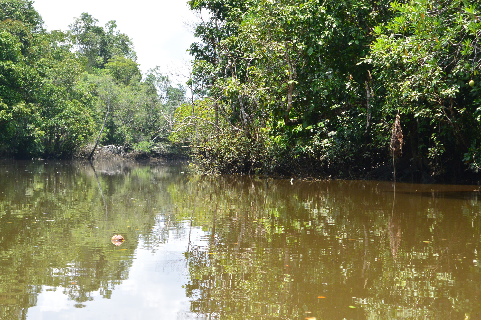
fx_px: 1122
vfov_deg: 16.3
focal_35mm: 84
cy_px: 164
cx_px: 248
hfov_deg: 24.2
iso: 160
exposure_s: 1/320
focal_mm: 30
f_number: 5.6
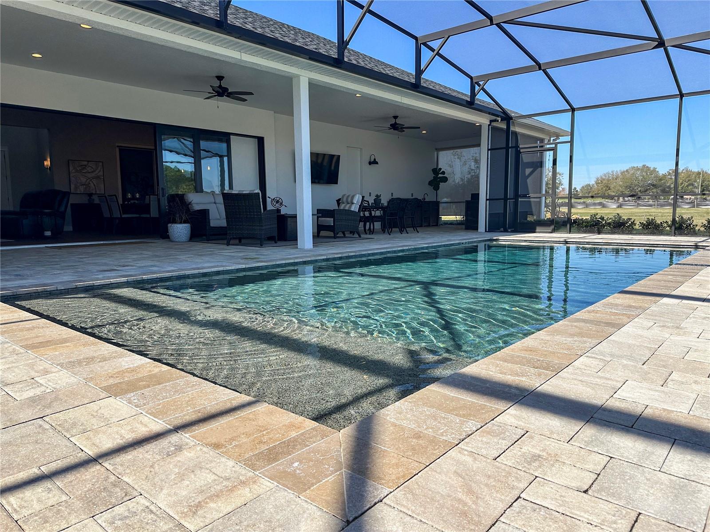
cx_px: 355
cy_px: 266
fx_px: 492
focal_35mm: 24
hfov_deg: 71.6
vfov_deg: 56.8
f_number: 1.78
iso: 80
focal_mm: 6.86
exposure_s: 1/2591
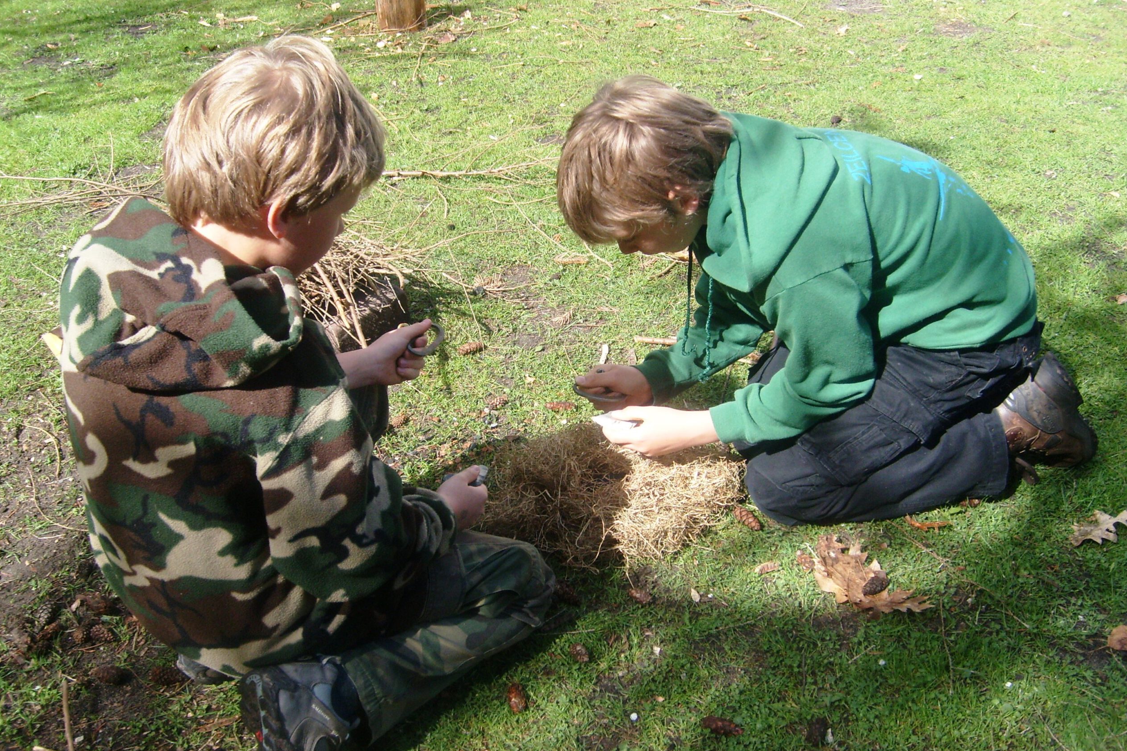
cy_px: 416
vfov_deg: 35.9
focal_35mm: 37
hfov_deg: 51.9
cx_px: 572
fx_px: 1158
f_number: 7.1
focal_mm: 5.8
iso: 80
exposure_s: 1/125
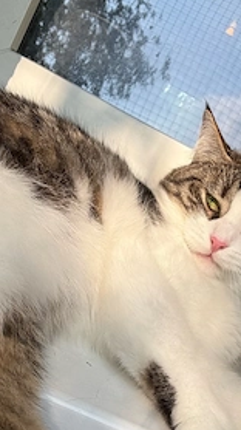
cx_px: 144
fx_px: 535
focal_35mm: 47
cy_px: 286
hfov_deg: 25.3
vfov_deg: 43.1
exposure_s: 1/844
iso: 25
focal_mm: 2.69
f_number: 1.9
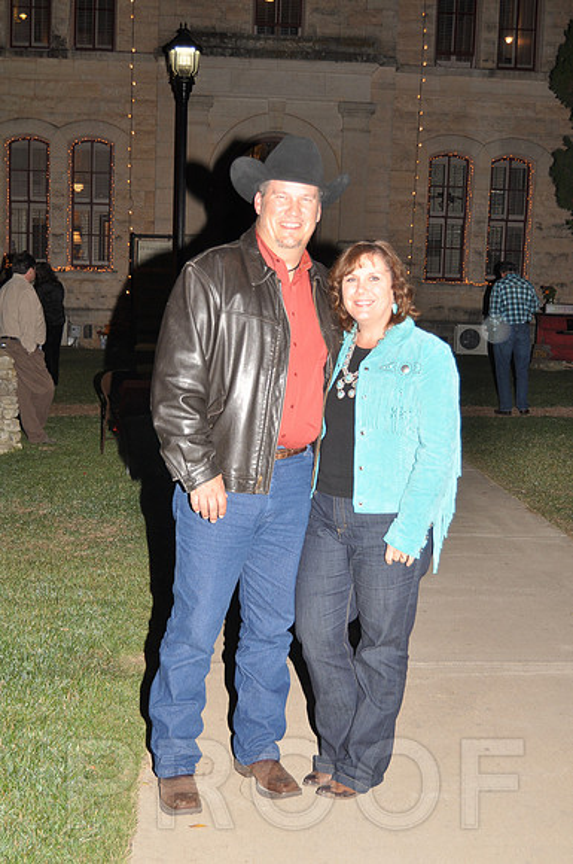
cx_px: 286
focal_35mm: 48
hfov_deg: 28.0
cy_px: 432
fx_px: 1149
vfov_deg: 41.2
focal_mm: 32
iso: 250
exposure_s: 1/125
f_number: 4.5
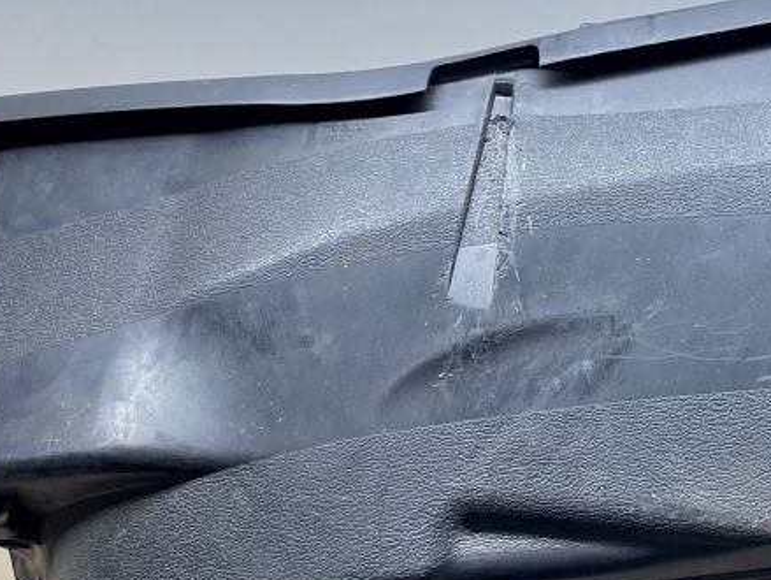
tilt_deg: -48.3
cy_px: 243
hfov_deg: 26.3
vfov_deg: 20.7
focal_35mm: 71
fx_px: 1583
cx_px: 720
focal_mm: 4.2
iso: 100
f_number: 1.6
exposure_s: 1/100
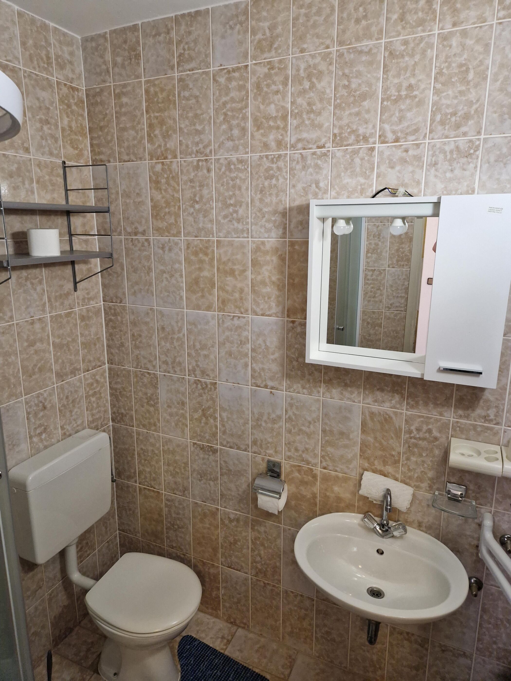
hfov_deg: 58.9
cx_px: 256
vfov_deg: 73.9
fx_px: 453
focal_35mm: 23
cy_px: 340
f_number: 1.8
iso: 640
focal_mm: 5.4
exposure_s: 1/100
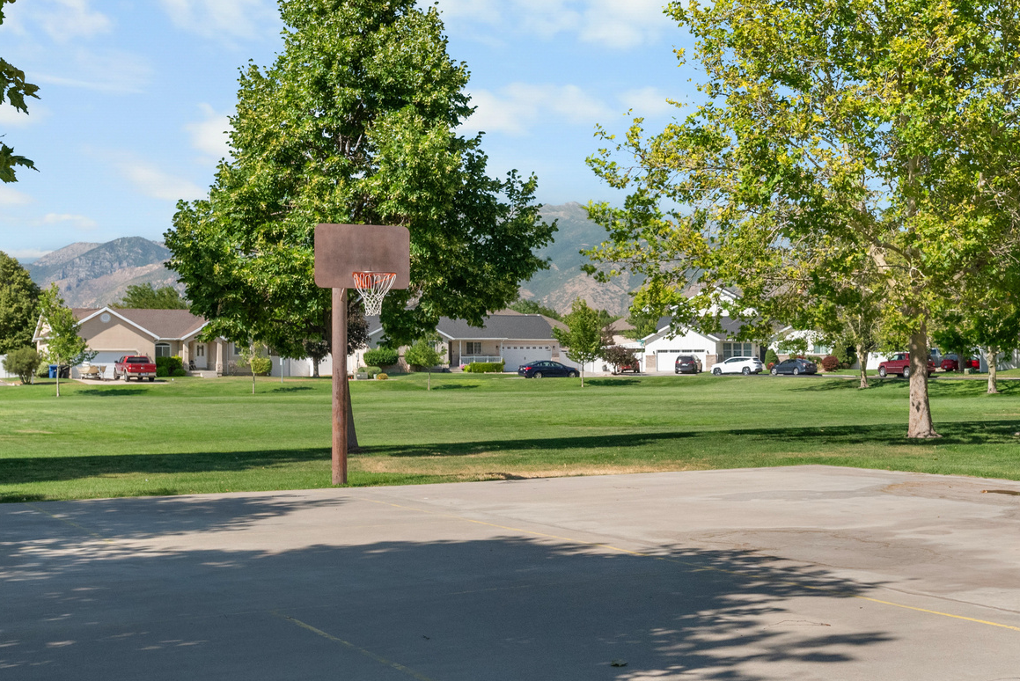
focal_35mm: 53
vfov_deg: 25.5
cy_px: 340
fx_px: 1502
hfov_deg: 36.6
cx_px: 769
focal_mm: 30
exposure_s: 1/640
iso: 1600
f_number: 8
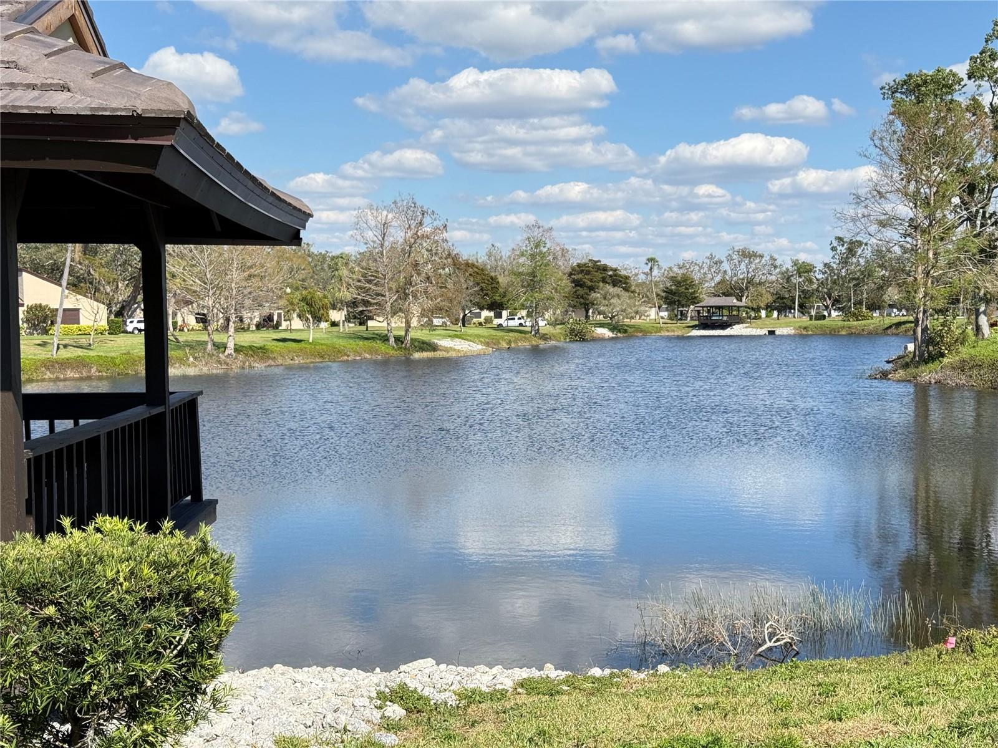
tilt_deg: -2.2
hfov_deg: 39.7
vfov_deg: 30.3
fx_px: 1384
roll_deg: +0.5
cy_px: 374
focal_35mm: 48
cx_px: 499
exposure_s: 1/3378
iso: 80
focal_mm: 6.76
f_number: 1.78
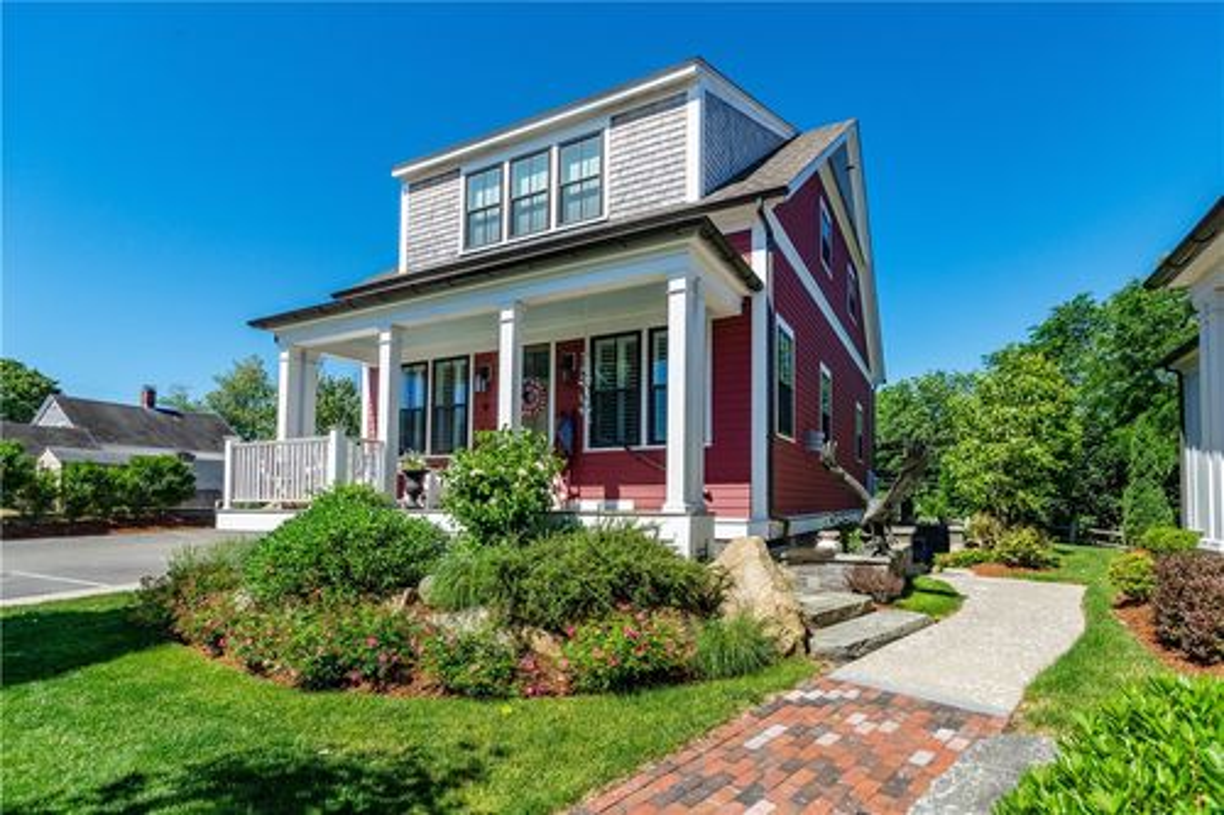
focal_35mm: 16
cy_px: 408
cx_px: 612
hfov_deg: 96.8
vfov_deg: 73.7
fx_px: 544
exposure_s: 1/320
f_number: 6.3
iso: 100
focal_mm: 16
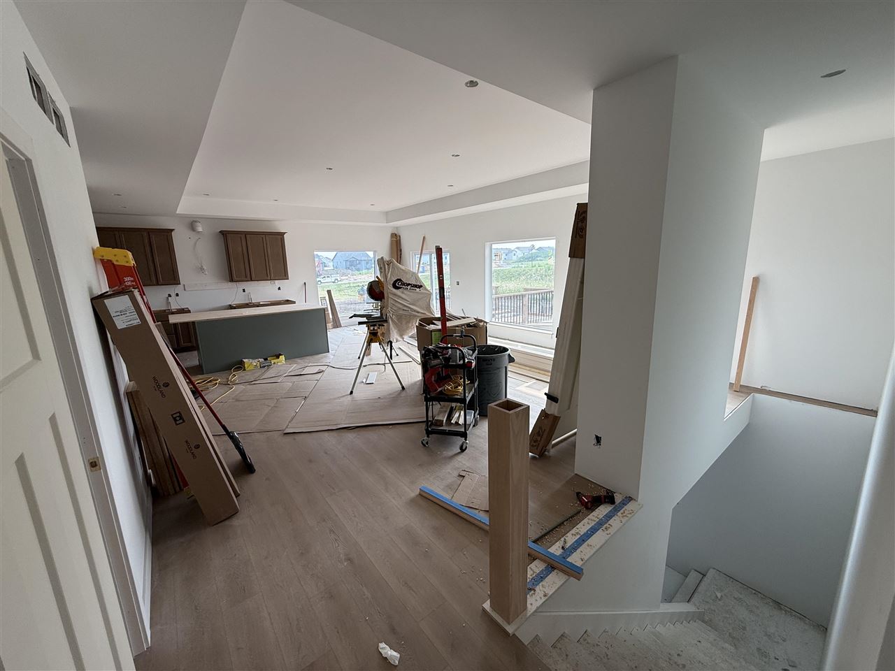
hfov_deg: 102.1
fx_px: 362
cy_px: 336
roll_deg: +1.6
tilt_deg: -11.6
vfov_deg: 85.7
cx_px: 448
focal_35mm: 14
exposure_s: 1/118
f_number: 2.2
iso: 50
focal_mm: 2.22
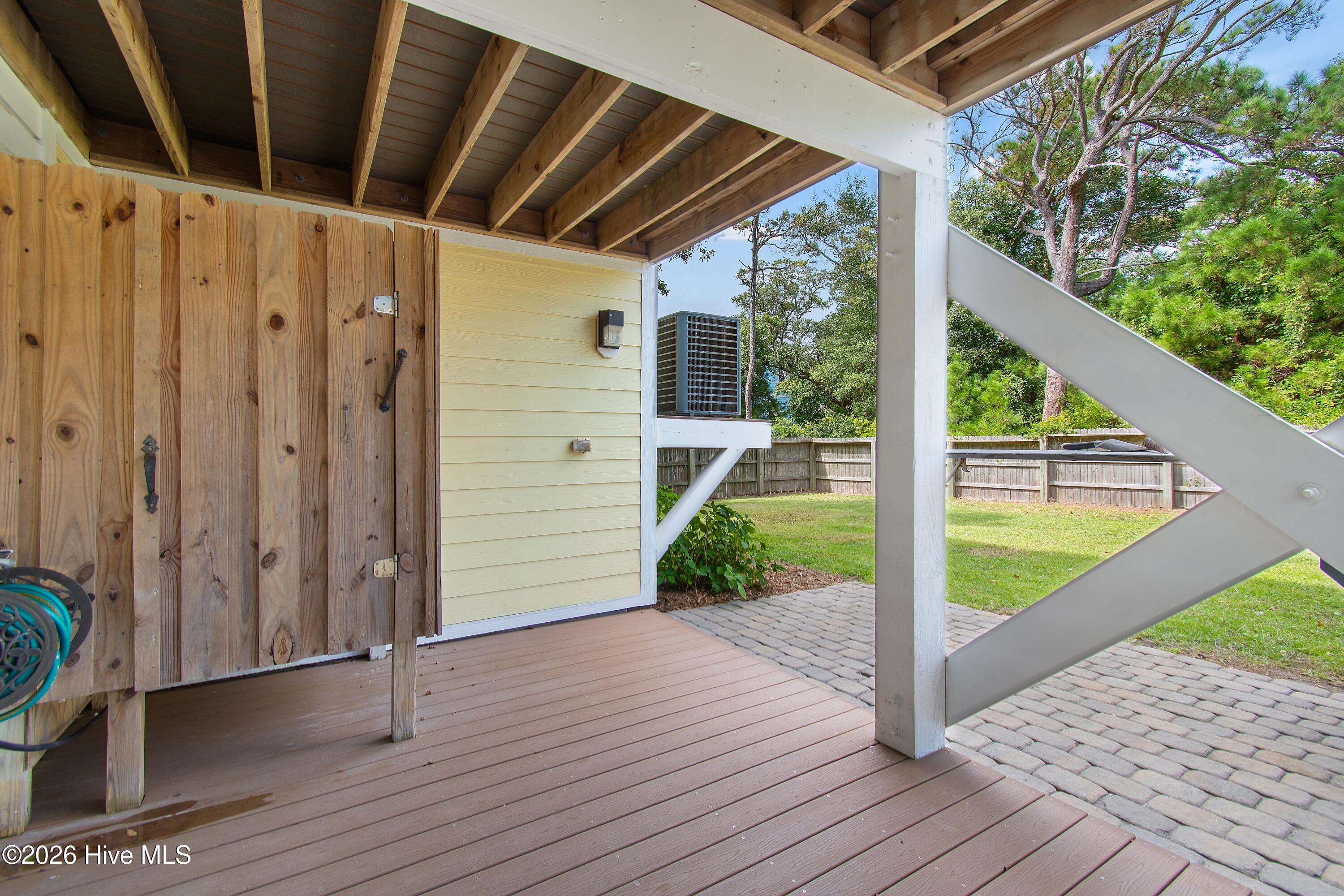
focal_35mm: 15
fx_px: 560
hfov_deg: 100.4
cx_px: 672
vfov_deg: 77.3
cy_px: 448
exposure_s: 1/80
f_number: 4.5
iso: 100
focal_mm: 10
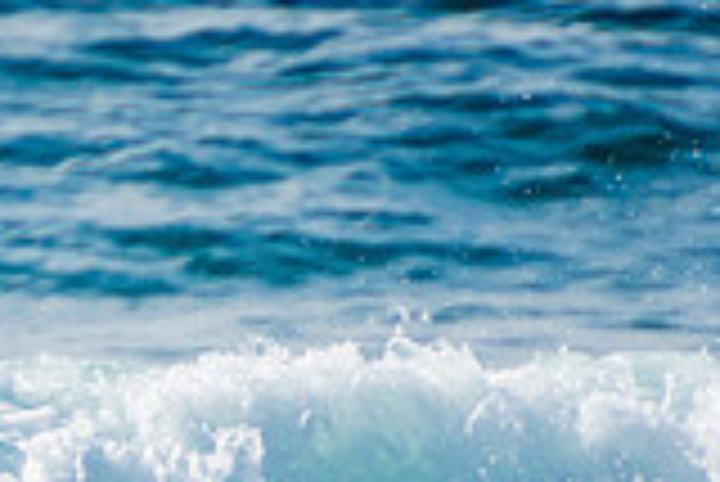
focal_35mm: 2170
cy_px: 723
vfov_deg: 0.6
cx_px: -562
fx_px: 43438
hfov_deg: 0.9
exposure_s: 1/2000
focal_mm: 400
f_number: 5.6
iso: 250
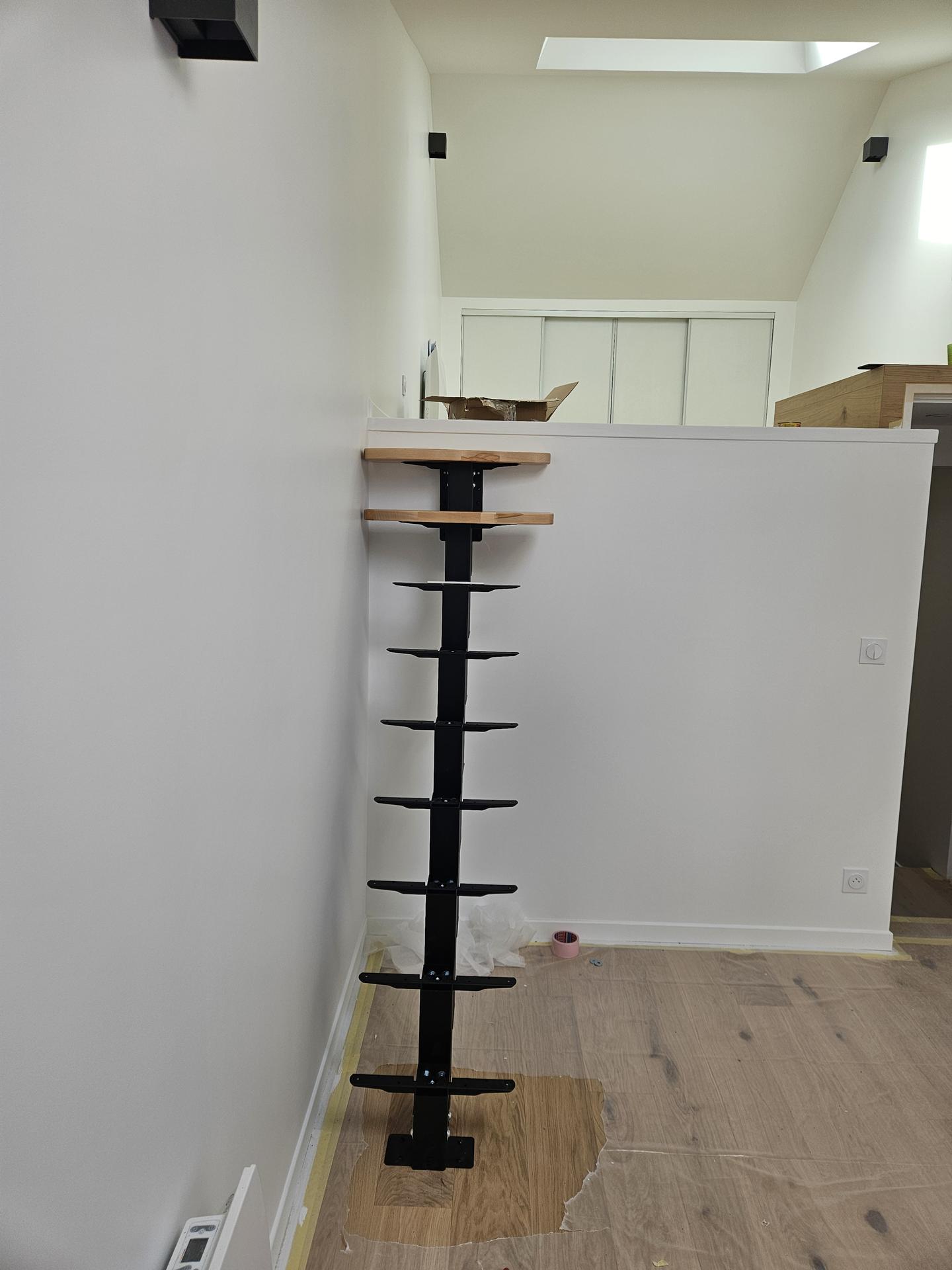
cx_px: 476
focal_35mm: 23
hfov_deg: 58.9
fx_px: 843
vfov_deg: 73.9
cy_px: 635
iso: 40
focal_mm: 5.4
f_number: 1.8
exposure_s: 1/180
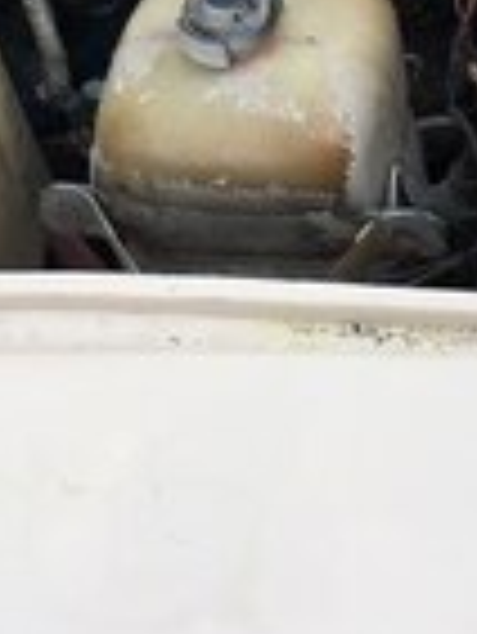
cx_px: 328
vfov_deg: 17.5
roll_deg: +6.3
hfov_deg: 14.5
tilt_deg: -34.2
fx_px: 1871
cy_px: -288
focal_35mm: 102
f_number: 2.2
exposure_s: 1/460
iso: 32
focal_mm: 4.15
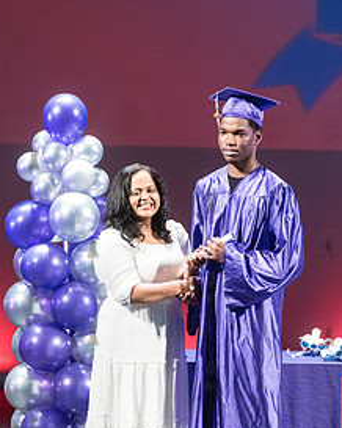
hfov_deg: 6.4
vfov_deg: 8.1
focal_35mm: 240
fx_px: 3040
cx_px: 210
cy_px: 287
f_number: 2.8
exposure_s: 1/250
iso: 4000
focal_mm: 155
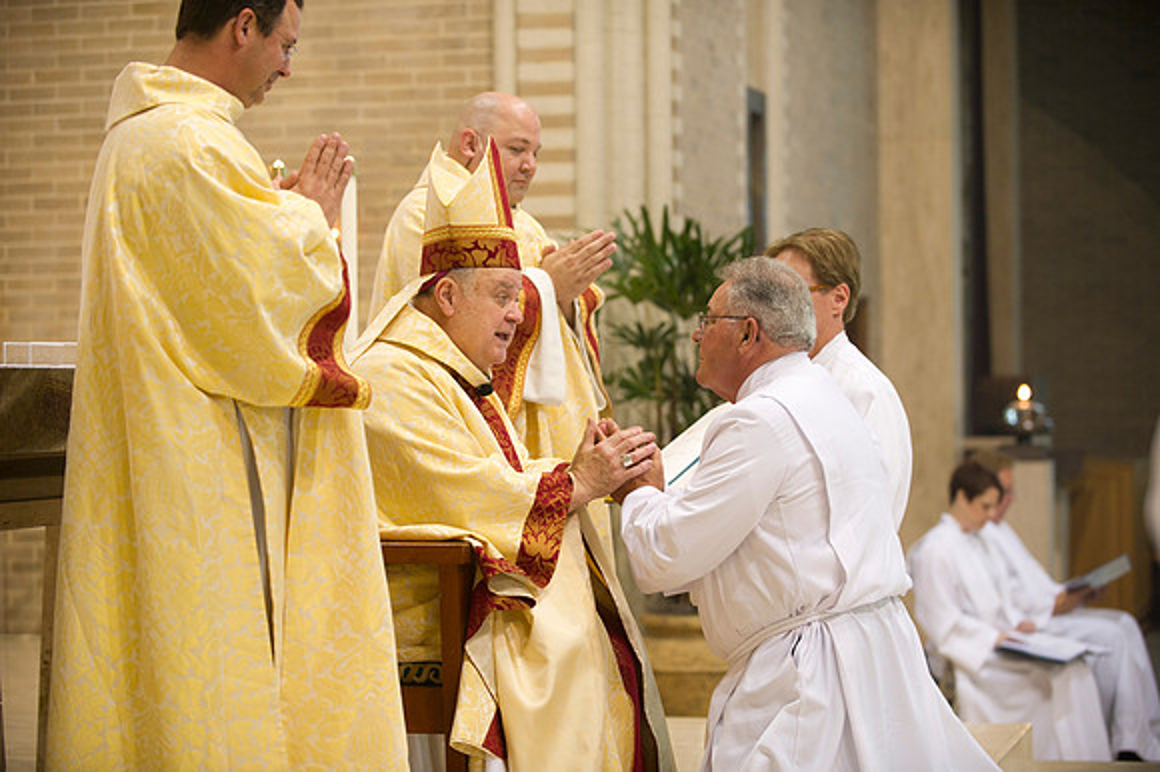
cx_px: 580
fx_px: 2898
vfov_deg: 15.2
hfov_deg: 22.6
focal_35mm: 90
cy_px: 386
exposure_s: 1/100
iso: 2000
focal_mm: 90
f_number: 2.8
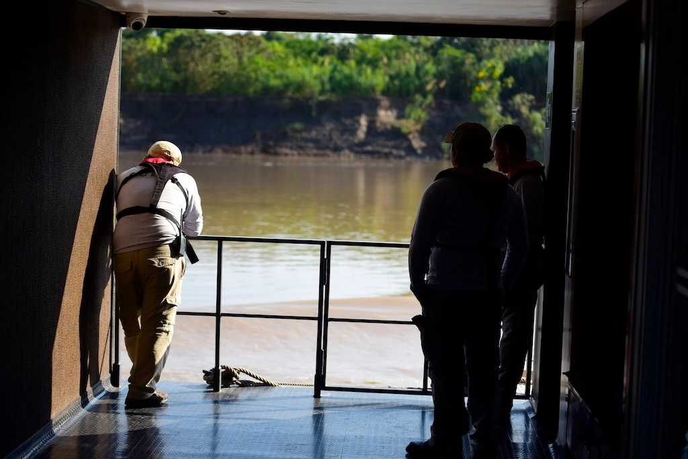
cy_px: 230
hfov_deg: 28.8
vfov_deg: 19.5
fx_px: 1338
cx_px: 344
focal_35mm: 70
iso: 400
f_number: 2.8
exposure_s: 1/4000
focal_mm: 70
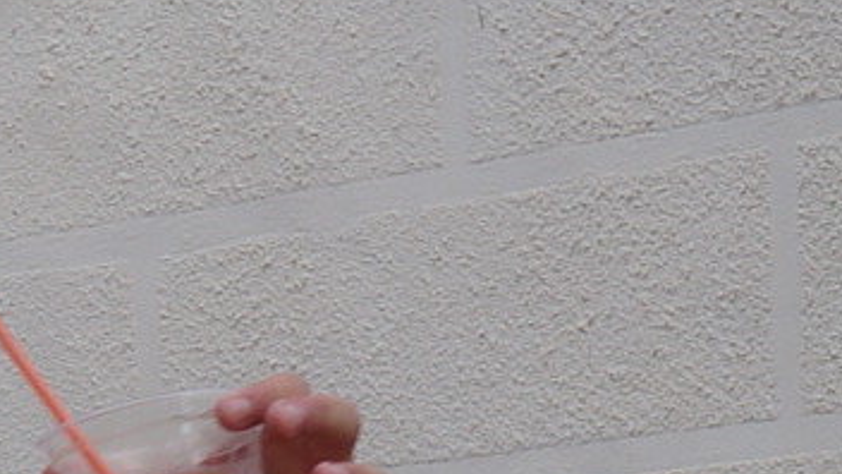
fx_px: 7636
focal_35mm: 342
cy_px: 1250
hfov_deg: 6.2
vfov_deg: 3.5
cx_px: -811
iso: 100
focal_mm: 28
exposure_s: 1/250
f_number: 8
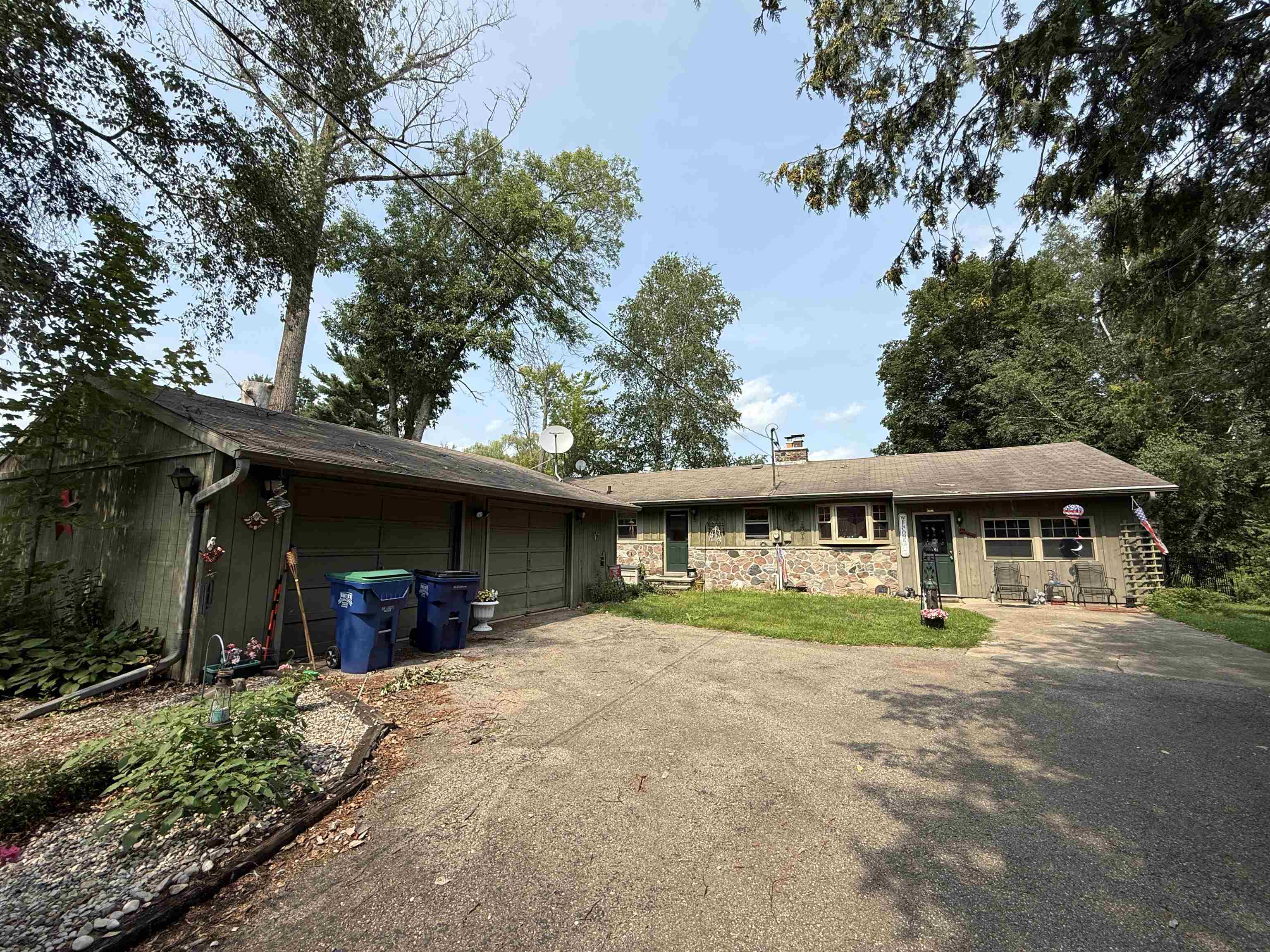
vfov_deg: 85.7
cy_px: 476
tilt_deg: +6.9
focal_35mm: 14
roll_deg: -0.3
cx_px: 635
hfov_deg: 102.1
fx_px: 514
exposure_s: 1/1431
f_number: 2.2
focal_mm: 2.22
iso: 50
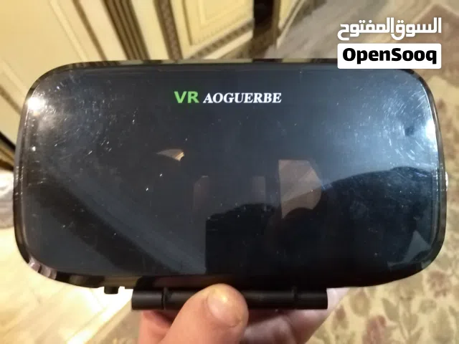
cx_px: 230
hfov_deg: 67.3
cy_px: 172
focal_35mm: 26
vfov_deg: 53.1
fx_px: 345
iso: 1808
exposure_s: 1/15
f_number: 1.8
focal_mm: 3.59
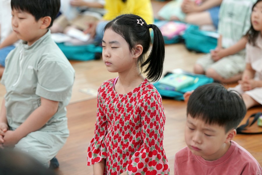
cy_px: 88
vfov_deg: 9.9
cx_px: 131
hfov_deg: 14.8
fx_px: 1012
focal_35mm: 139
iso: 2000
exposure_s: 1/160
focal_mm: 139
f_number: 4
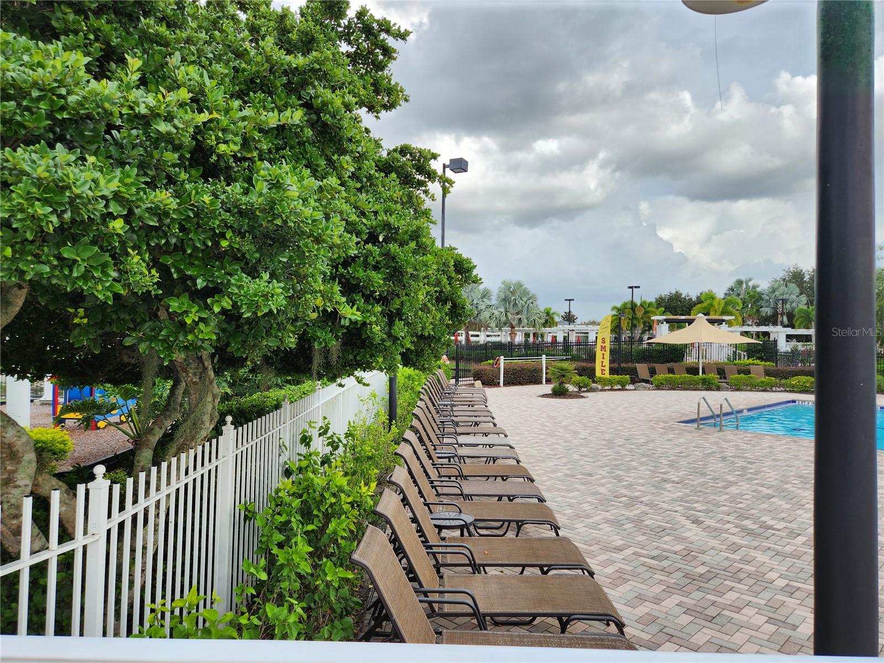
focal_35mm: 23
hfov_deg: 73.9
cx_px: 442
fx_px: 587
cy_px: 332
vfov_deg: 58.9
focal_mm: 5.4
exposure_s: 1/912
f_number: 1.8
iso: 20
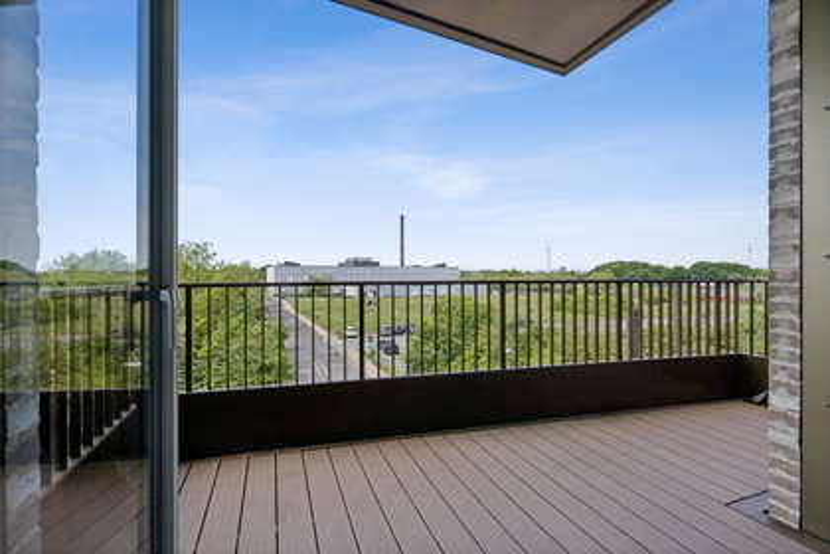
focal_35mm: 16
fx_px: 369
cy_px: 277
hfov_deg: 96.7
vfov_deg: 73.7
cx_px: 415
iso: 200
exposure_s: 1/800
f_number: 6.3
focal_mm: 16
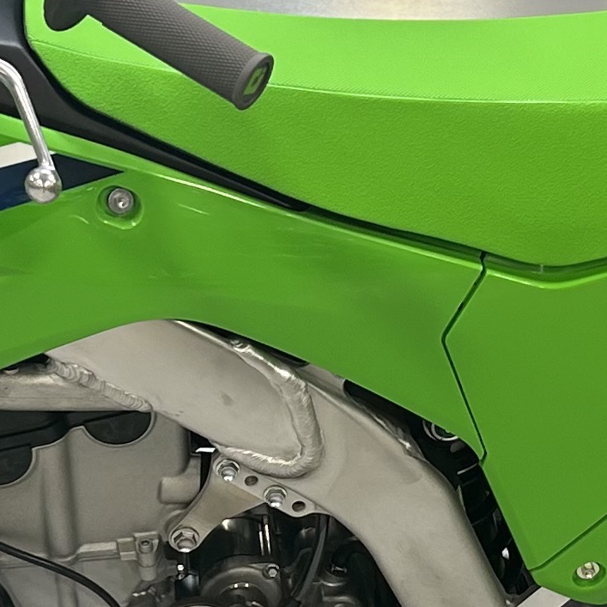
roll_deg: -0.6
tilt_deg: -22.3
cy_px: 478
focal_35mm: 131
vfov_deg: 13.3
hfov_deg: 13.3
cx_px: 325
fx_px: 2599
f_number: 1.5
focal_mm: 5.7
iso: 80
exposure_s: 1/60
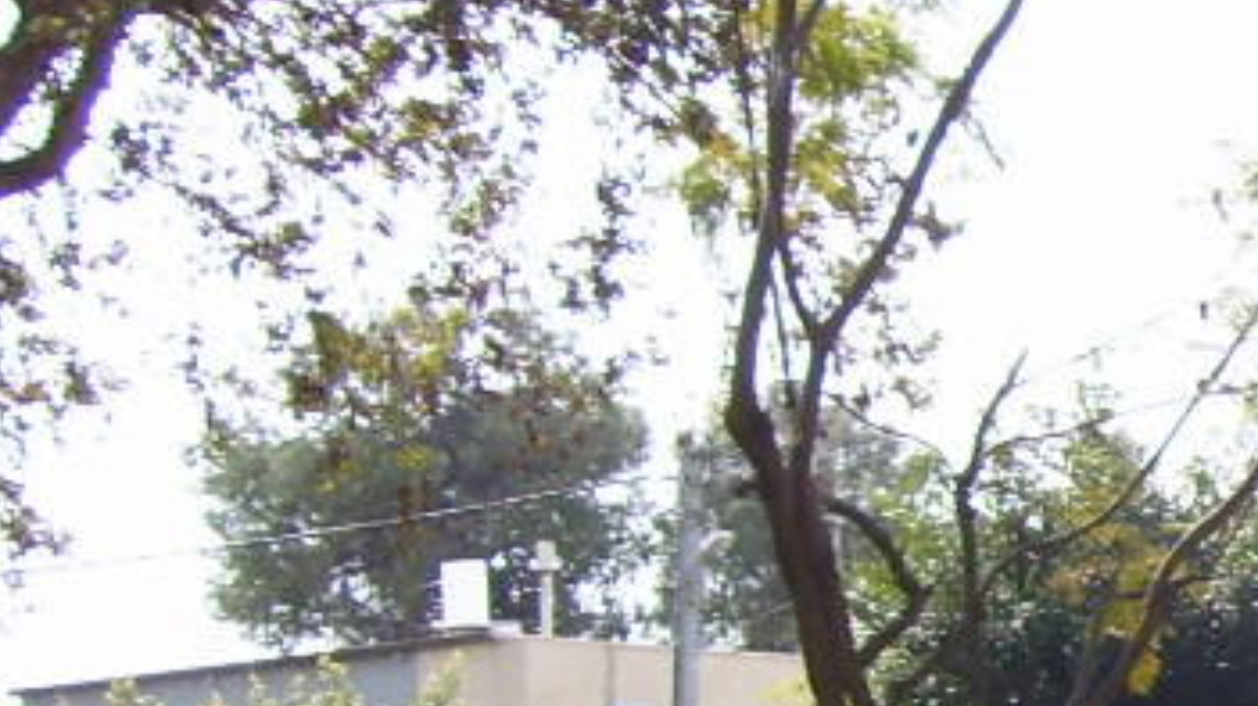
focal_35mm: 138
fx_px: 4601
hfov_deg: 14.4
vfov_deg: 8.6
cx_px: 1975
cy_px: 993
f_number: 2.7
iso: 80
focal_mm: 6
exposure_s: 1/500
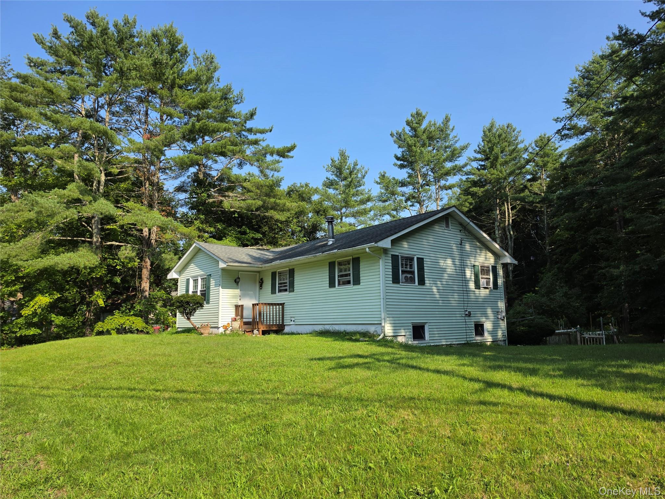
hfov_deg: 73.9
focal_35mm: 23
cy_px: 250
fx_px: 442
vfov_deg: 58.9
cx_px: 332
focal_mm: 6.5
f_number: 1.4
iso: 64
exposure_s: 1/4055
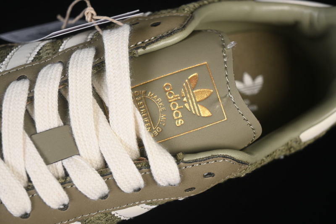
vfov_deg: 18.2
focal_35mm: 75
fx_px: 700
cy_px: 112
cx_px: 168
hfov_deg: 27.0
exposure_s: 1/60
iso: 160
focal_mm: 50
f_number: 7.1
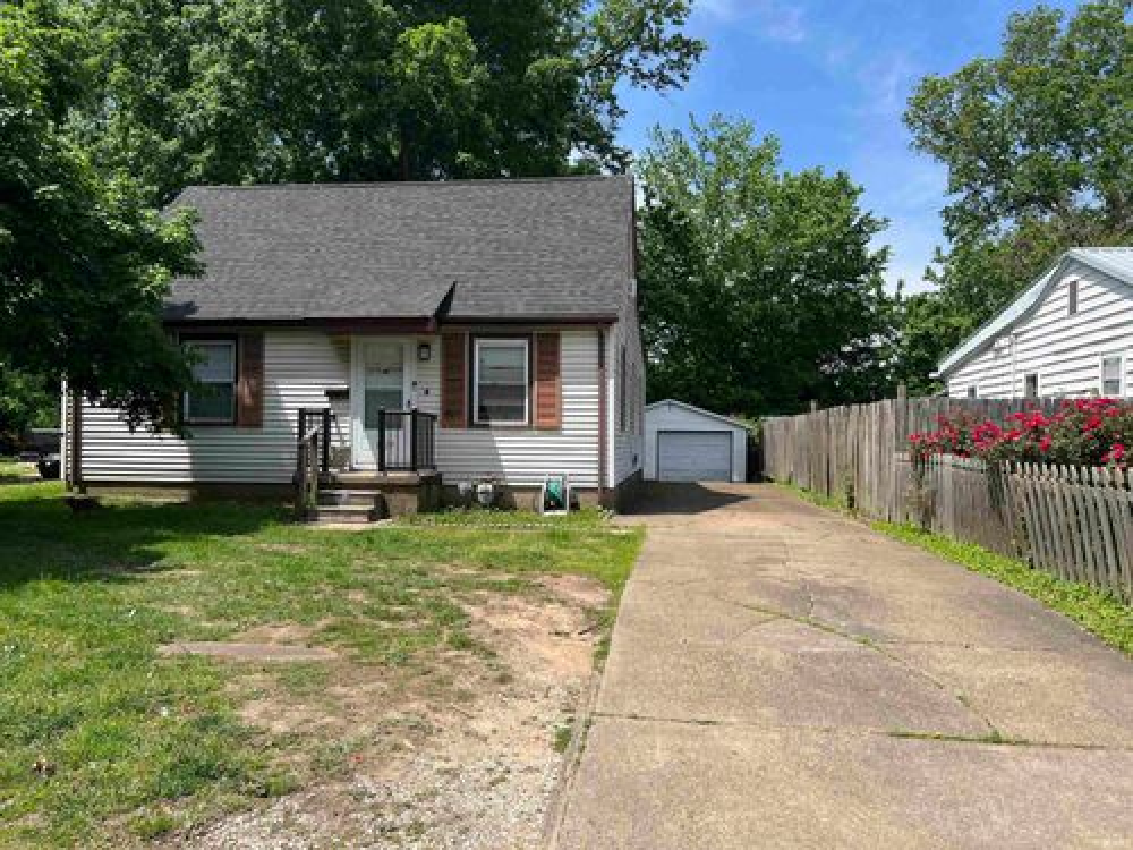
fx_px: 851
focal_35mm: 26
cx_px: 566
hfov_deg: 67.3
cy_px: 425
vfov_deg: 53.1
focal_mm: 5.7
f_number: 1.5
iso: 50
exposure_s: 1/3165
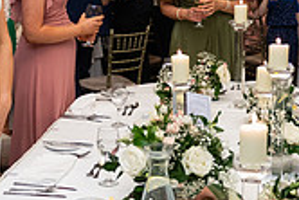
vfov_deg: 16.2
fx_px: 698
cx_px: 135
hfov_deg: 24.2
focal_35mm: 84
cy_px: 53
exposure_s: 1/160
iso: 800
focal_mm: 24
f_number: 3.5
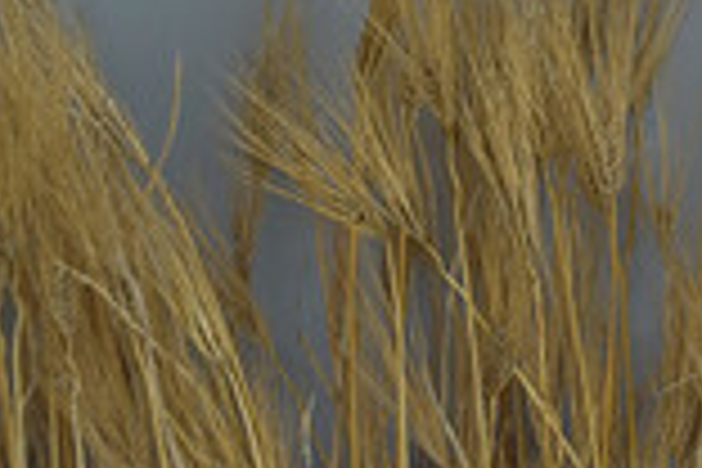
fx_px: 3334
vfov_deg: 7.8
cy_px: -358
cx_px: 1611
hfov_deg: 10.5
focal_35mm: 171
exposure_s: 1/125
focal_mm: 35
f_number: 4
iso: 250
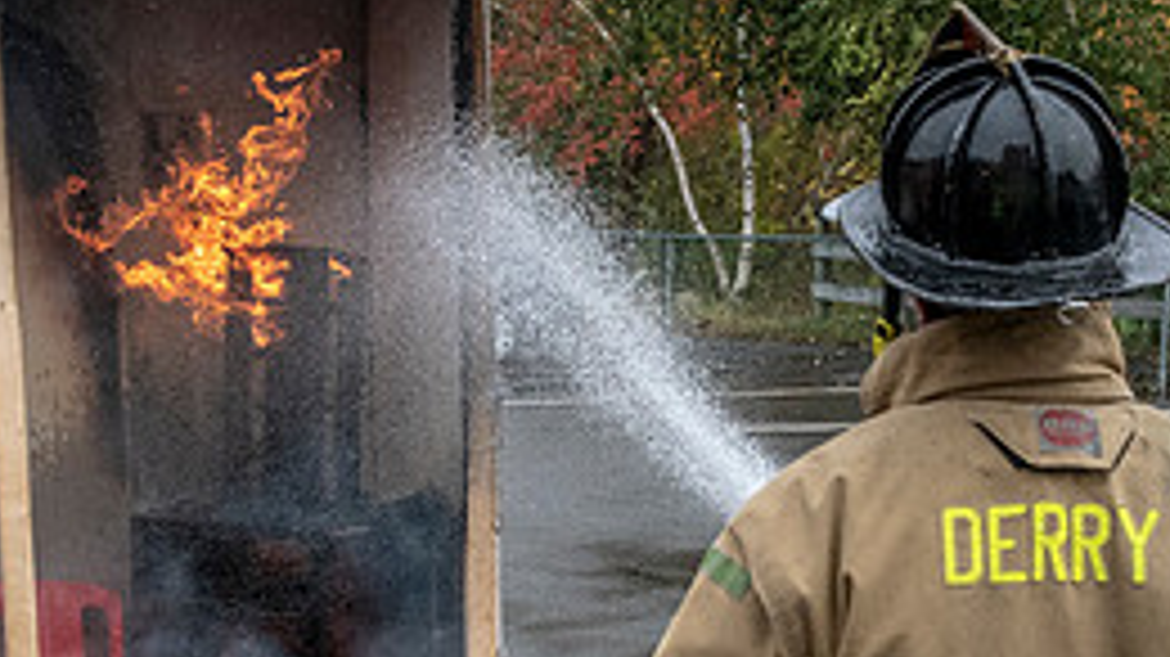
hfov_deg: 23.9
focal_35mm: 89
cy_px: 489
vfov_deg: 13.5
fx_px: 2760
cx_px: 713
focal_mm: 25
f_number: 8
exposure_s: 1/2000
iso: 1600
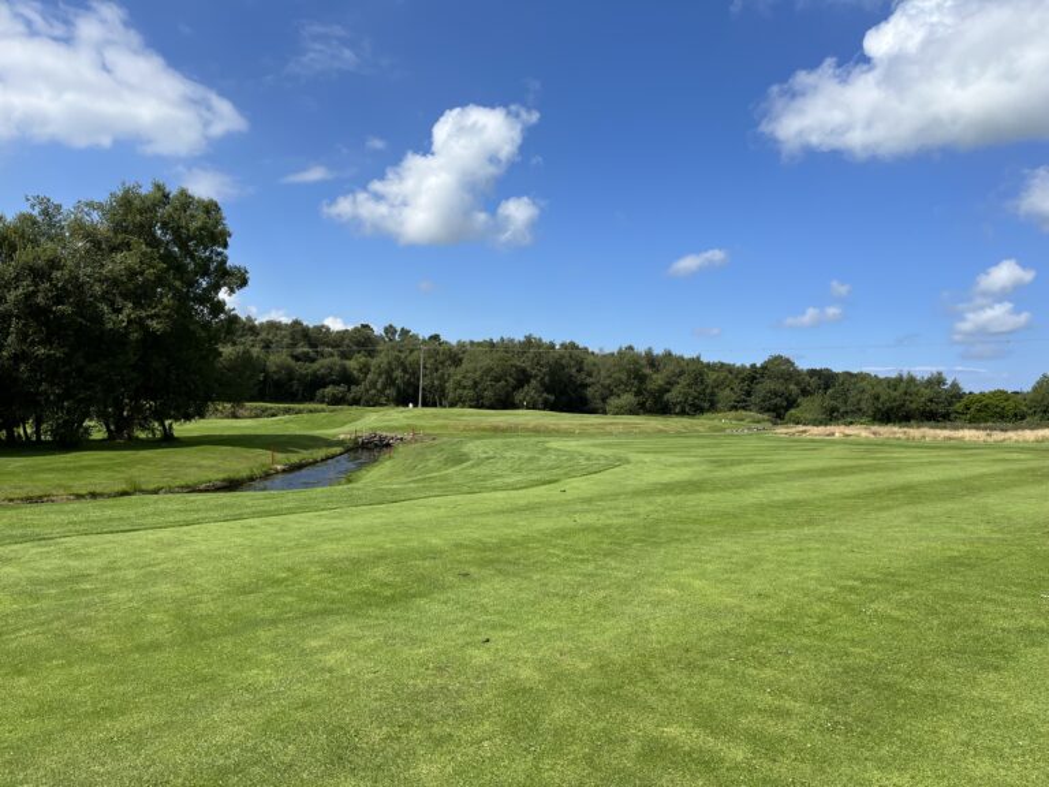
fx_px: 788
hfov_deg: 67.3
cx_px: 524
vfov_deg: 53.1
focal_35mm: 26
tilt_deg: +0.6
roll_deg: -2.4
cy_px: 394
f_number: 1.6
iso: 50
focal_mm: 5.1
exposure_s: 1/4310
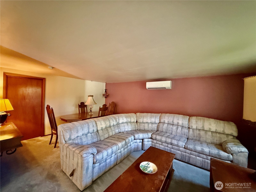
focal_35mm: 14
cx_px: 128
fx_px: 104
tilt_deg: -0.8
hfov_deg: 102.1
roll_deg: -1.7
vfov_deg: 85.7
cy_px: 96
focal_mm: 2.22
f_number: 2.2
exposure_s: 1/40
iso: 1250
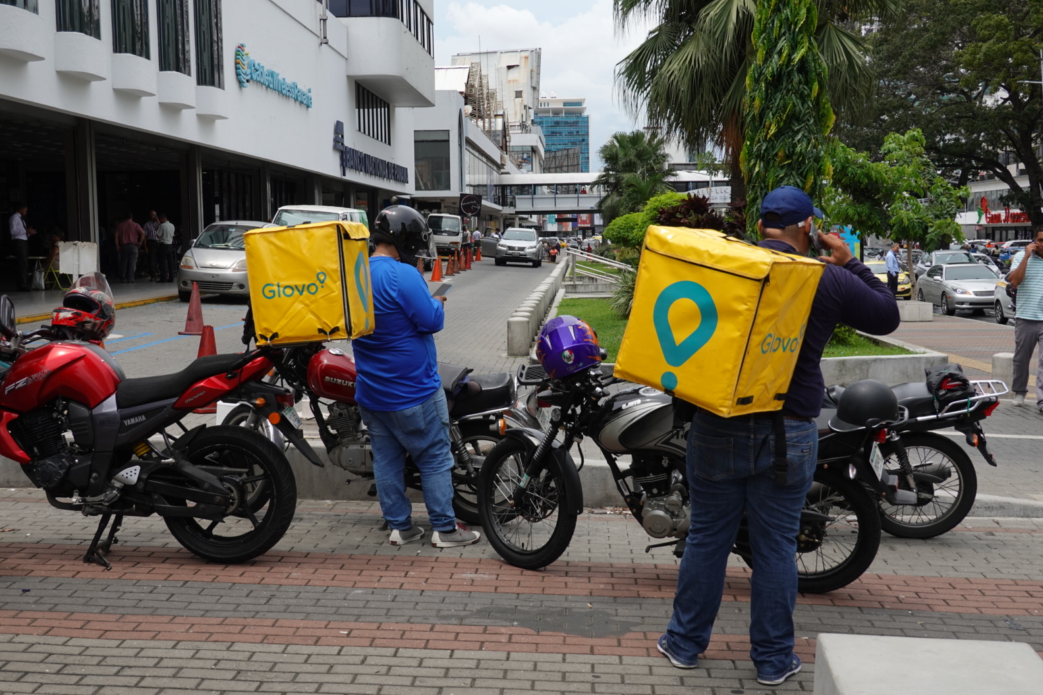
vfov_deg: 28.6
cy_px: 348
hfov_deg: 41.9
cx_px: 516
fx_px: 1361
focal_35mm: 47
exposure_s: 1/640
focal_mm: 16.86
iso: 100
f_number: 4
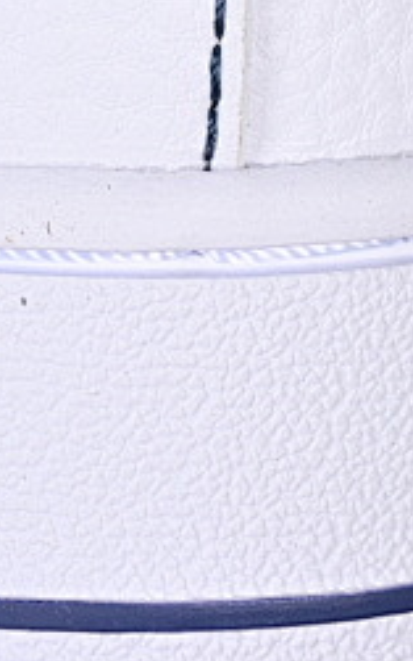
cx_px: -5
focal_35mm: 329
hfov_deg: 4.0
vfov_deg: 6.3
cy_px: -284
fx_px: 5922
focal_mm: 50
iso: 160
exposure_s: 1/80
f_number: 7.1
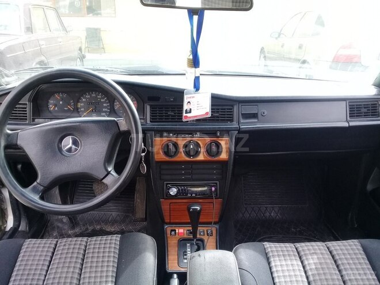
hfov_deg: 58.4
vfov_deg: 45.4
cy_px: 142
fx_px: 340
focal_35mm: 31
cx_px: 190
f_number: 2.2
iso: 64
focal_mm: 3.3
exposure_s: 1/100
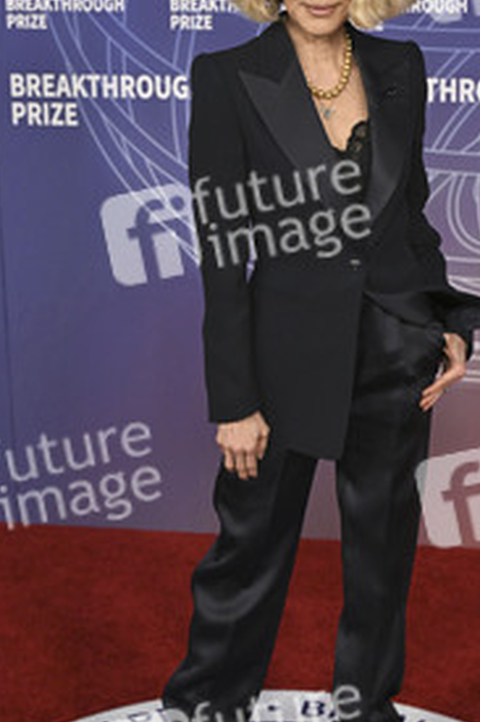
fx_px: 1602
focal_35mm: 80
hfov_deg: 17.0
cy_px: 354
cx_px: 312
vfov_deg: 25.4
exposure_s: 1/320
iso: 2000
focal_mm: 55
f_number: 4
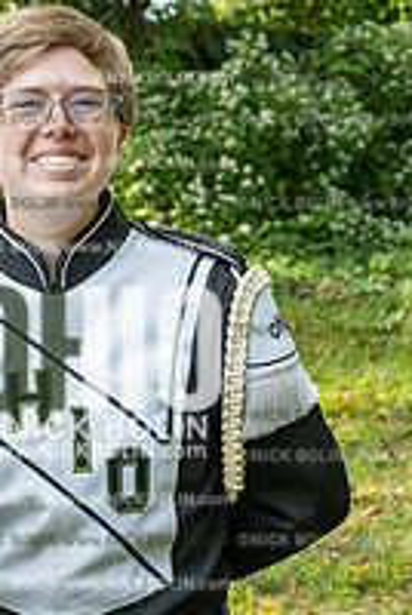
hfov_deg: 13.5
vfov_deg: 20.2
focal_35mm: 101
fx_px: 1728
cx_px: 92
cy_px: 372
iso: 1000
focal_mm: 45
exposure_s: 1/640
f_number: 5.6
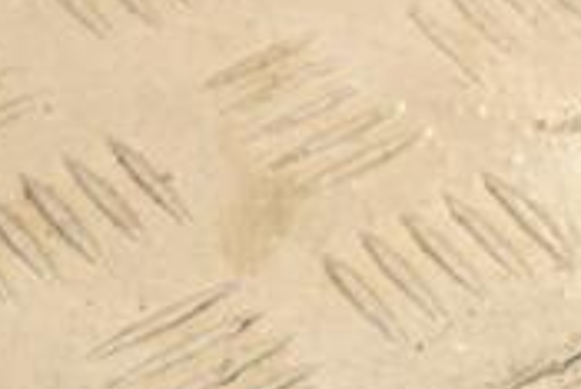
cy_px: 93
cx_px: 923
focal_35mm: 318
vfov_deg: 4.3
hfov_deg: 6.4
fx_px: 5136
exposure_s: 1/200
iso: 800
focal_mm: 62
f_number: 8
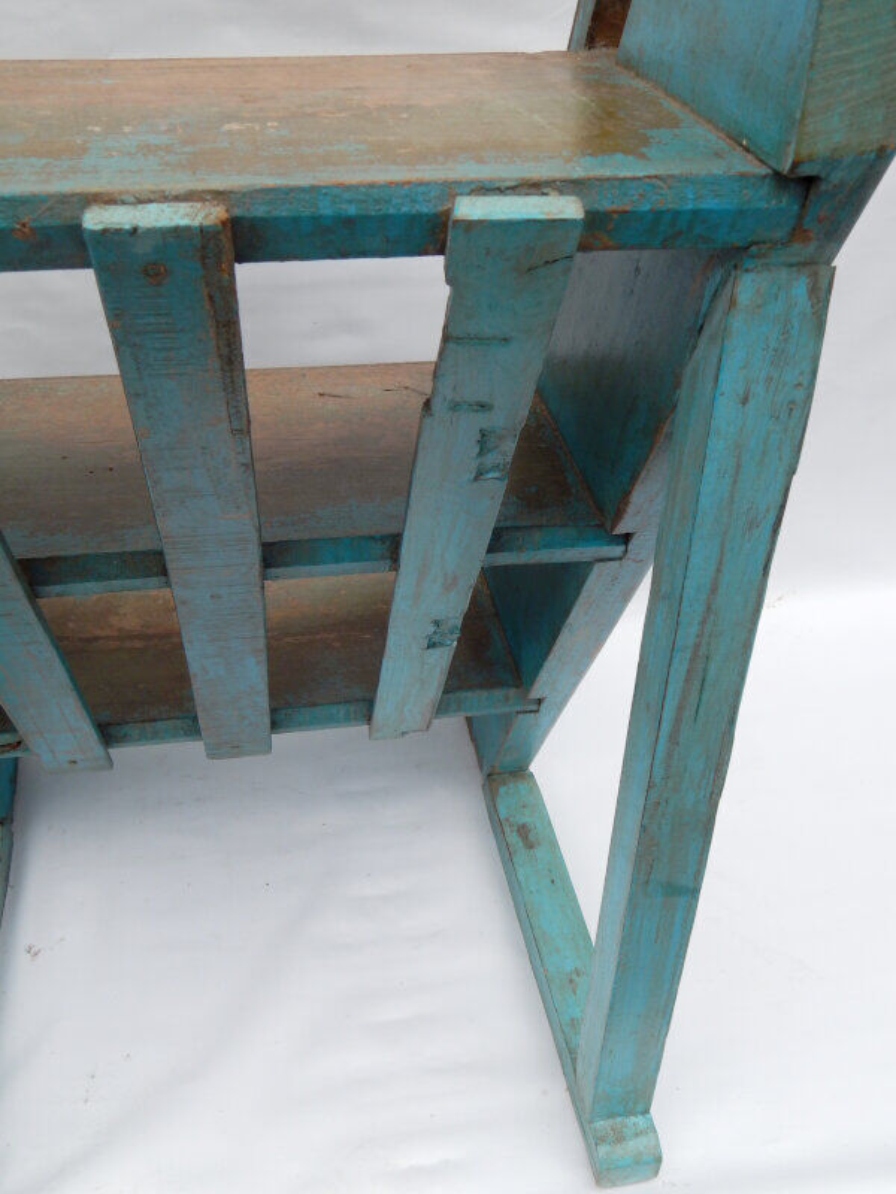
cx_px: 448
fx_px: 1208
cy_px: 597
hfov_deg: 40.7
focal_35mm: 35
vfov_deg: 52.6
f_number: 3.3
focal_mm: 6.1
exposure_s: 1/800
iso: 125
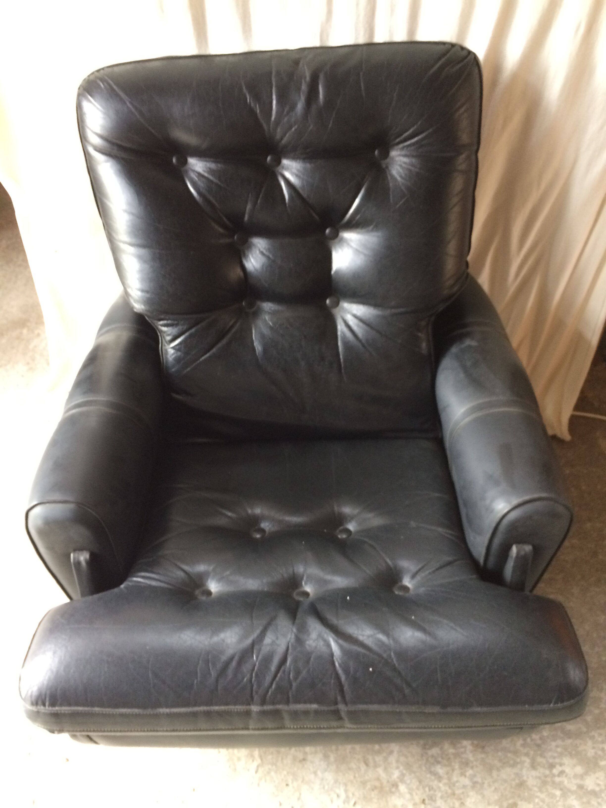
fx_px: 677
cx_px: 303
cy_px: 404
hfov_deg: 48.2
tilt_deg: -47.6
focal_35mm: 29
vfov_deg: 61.7
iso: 250
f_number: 2.2
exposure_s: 1/33
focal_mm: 4.15
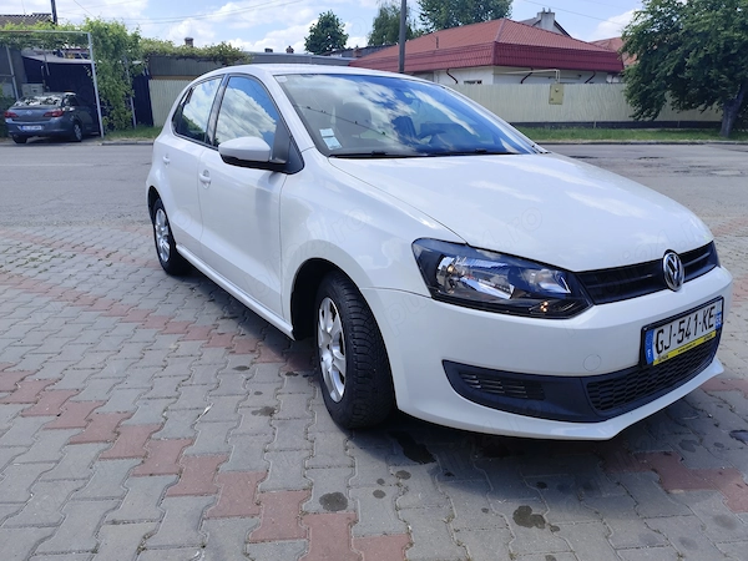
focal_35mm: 23
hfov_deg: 73.9
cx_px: 374
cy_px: 280
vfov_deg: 58.9
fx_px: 497
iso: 50
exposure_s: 1/764
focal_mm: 6.14
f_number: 1.65
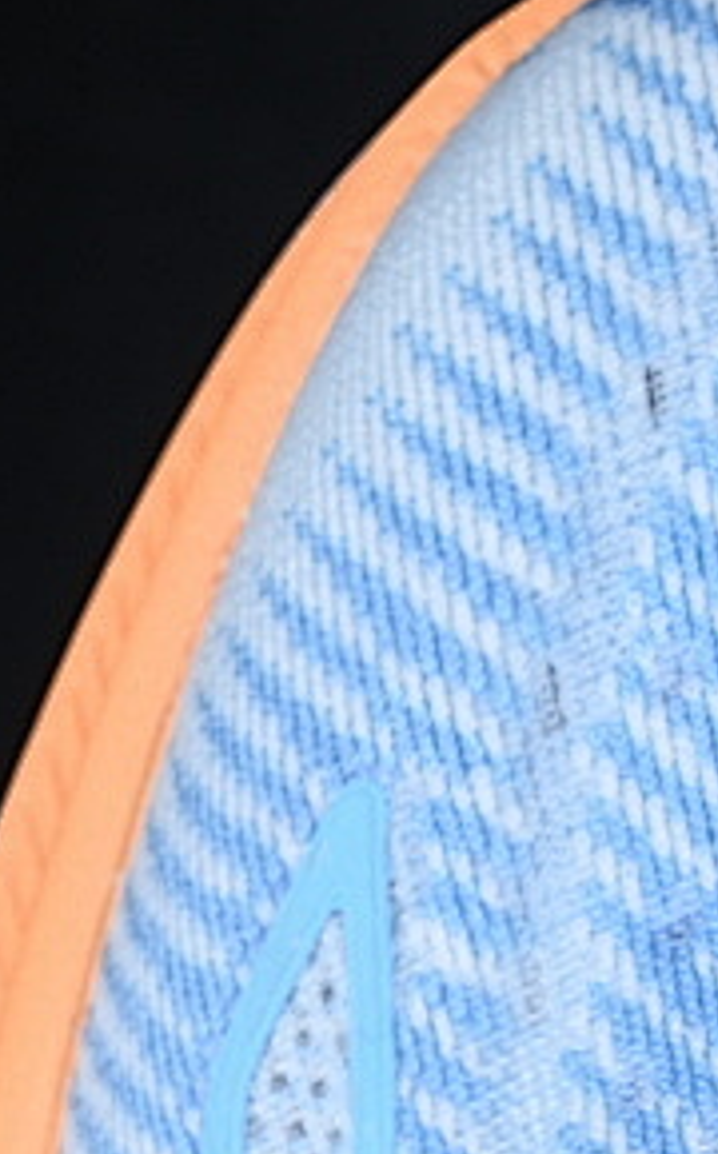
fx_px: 8977
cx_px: 985
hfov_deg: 4.6
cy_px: 1110
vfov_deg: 7.3
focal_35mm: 286
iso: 160
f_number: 7.1
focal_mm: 50
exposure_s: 1/80
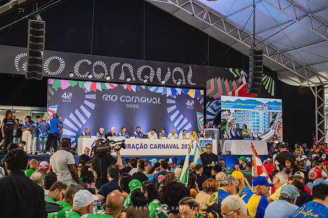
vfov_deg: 31.2
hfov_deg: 45.5
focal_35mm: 43
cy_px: 109
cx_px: 164
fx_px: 392
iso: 1000
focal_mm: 43
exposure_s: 1/320
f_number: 4
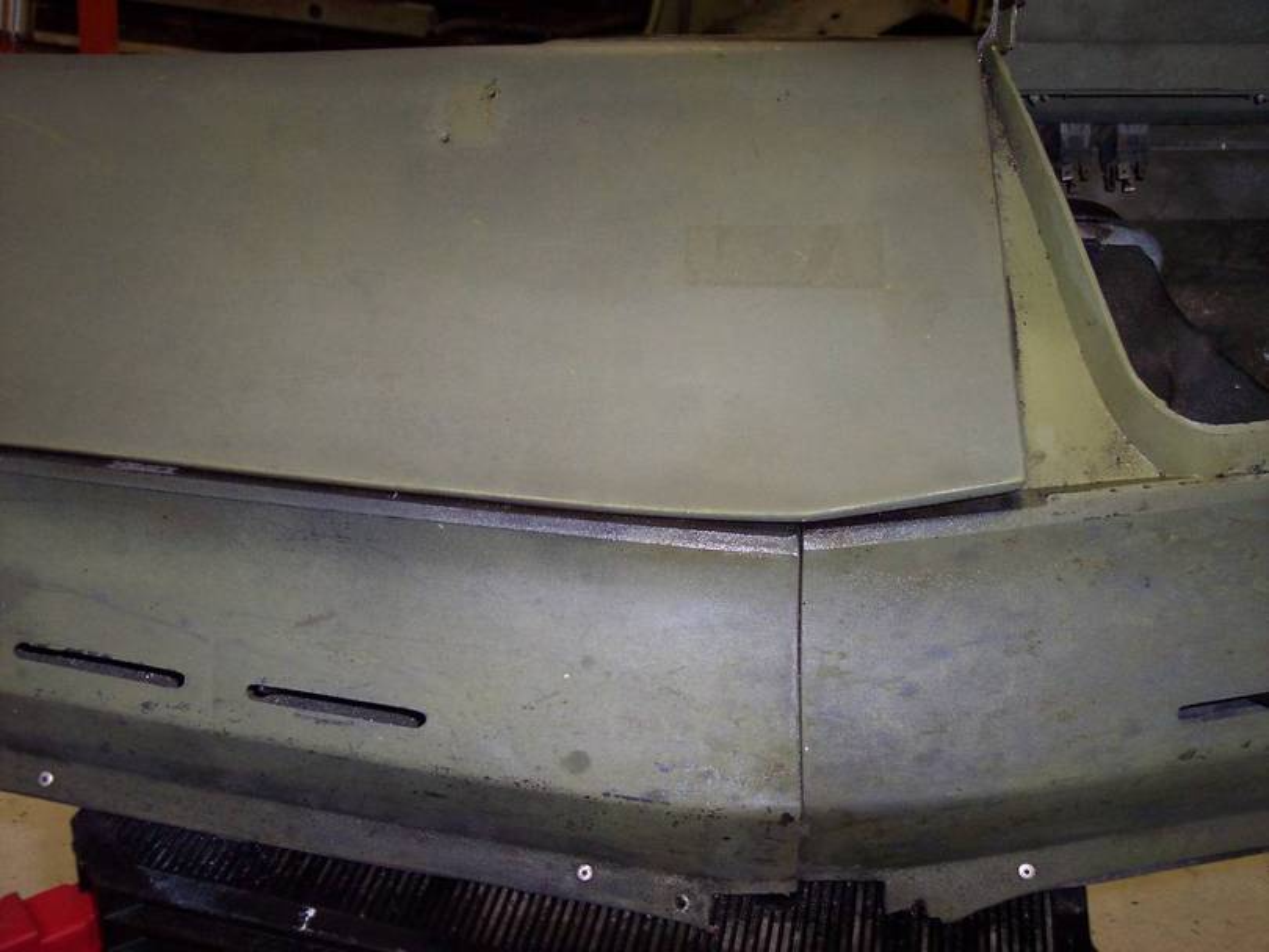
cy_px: 476
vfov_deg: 37.7
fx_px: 1393
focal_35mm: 38
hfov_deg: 49.0
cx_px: 634
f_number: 2.8
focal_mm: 8
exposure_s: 1/30
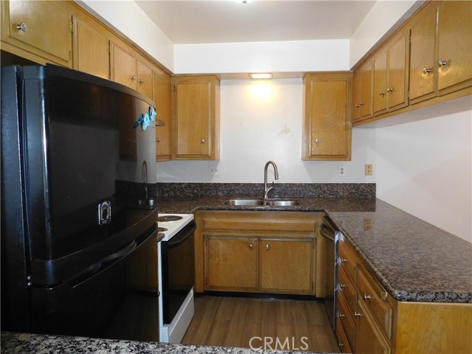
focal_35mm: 25
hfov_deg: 69.4
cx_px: 236
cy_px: 177
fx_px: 341
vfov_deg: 54.9
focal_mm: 4.5
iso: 320
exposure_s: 1/30
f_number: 3.4
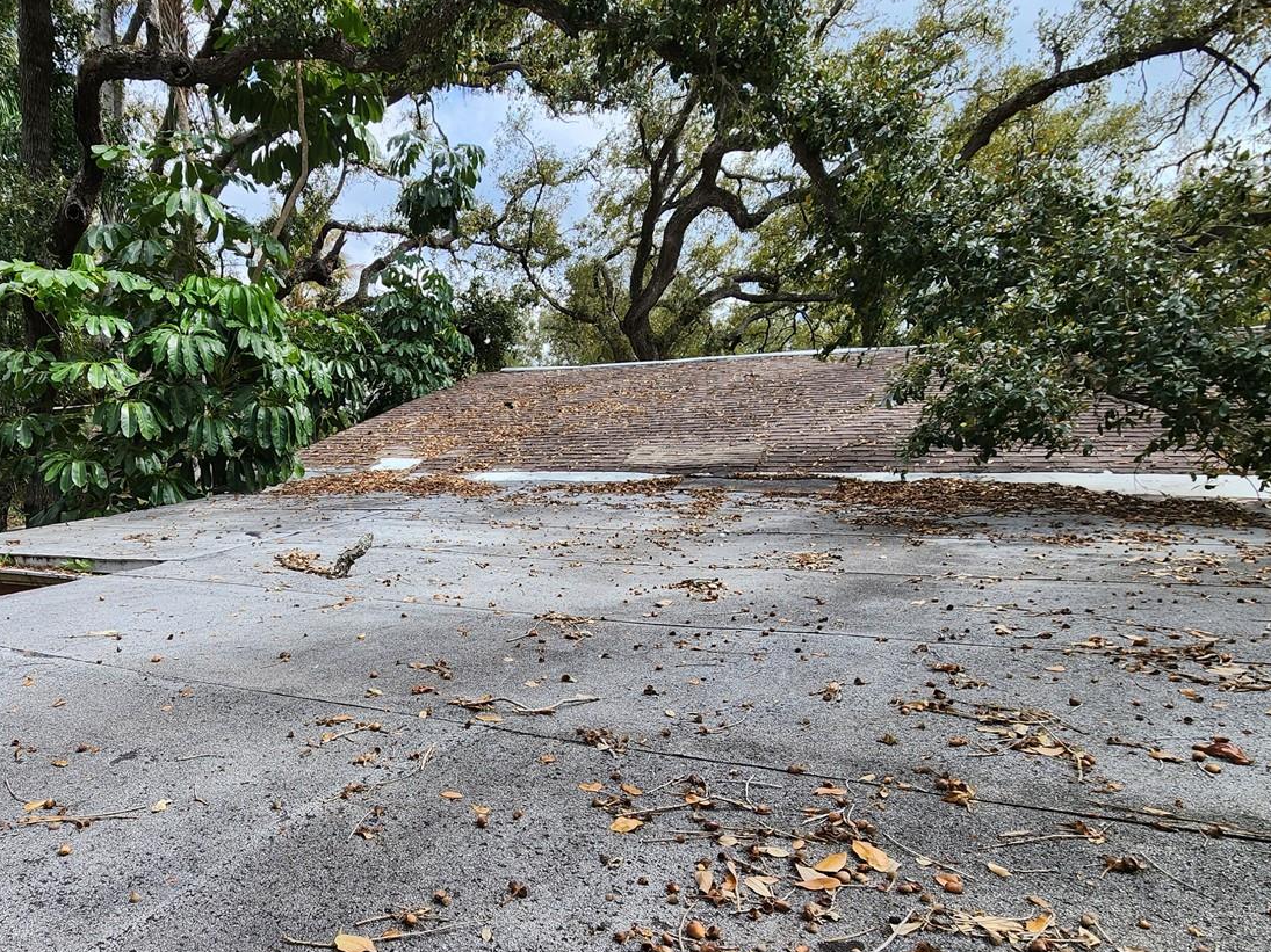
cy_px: 677
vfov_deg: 65.7
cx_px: 420
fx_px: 698
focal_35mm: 19
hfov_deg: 81.7
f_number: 2.2
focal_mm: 2.2
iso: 50
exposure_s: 1/715
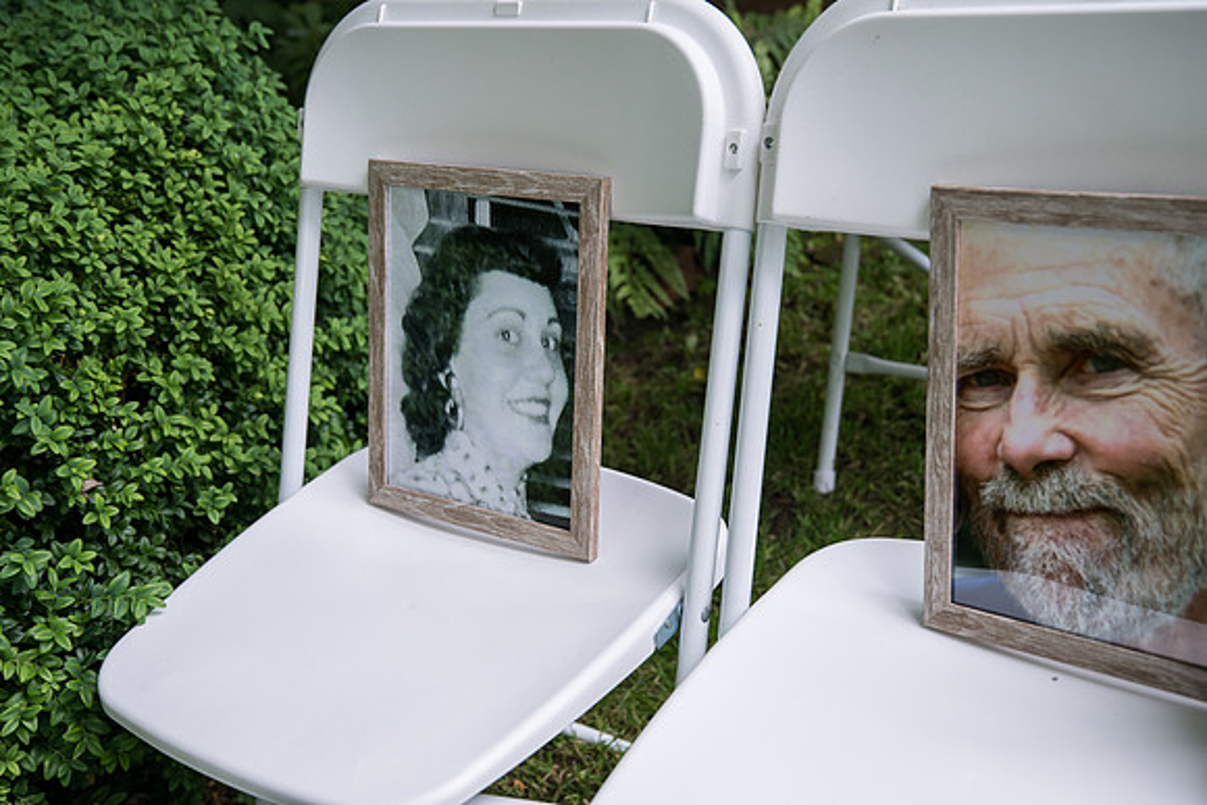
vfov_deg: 28.1
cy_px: 402
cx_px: 604
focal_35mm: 48
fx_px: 1610
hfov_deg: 41.1
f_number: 4.5
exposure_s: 1/320
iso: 400
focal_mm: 48
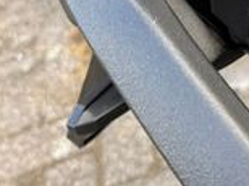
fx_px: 718
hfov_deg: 15.9
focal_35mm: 100
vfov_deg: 14.3
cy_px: -40
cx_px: 483
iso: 64
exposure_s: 1/288
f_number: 1.78
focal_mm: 6.76
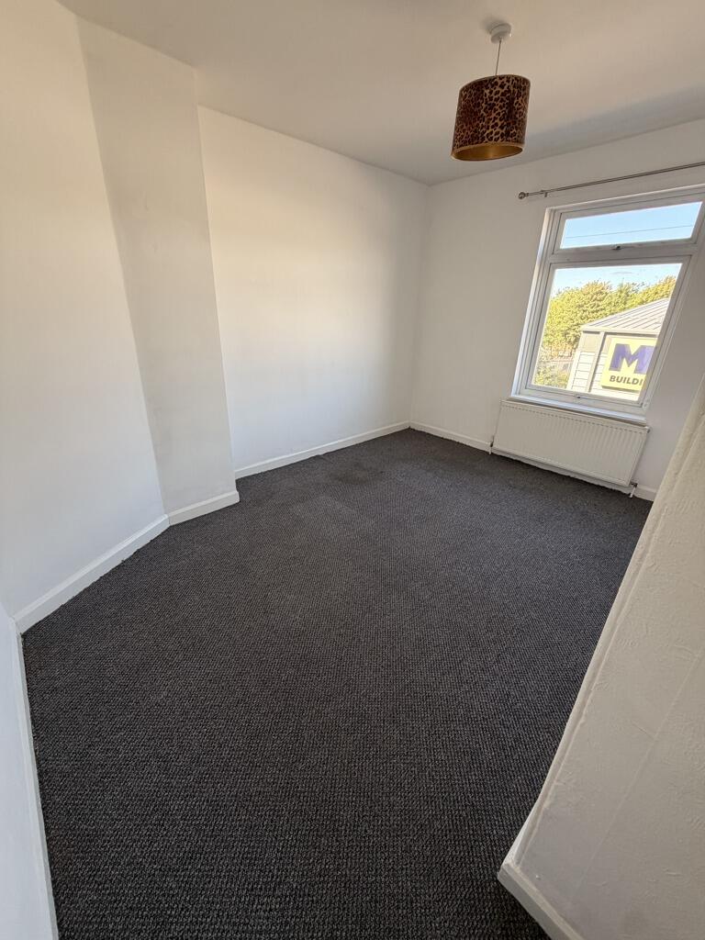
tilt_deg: -23.3
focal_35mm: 14
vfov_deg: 102.1
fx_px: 380
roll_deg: -1.5
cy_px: 470
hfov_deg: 85.7
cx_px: 352
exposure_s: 1/121
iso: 160
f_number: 2.2
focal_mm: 2.22
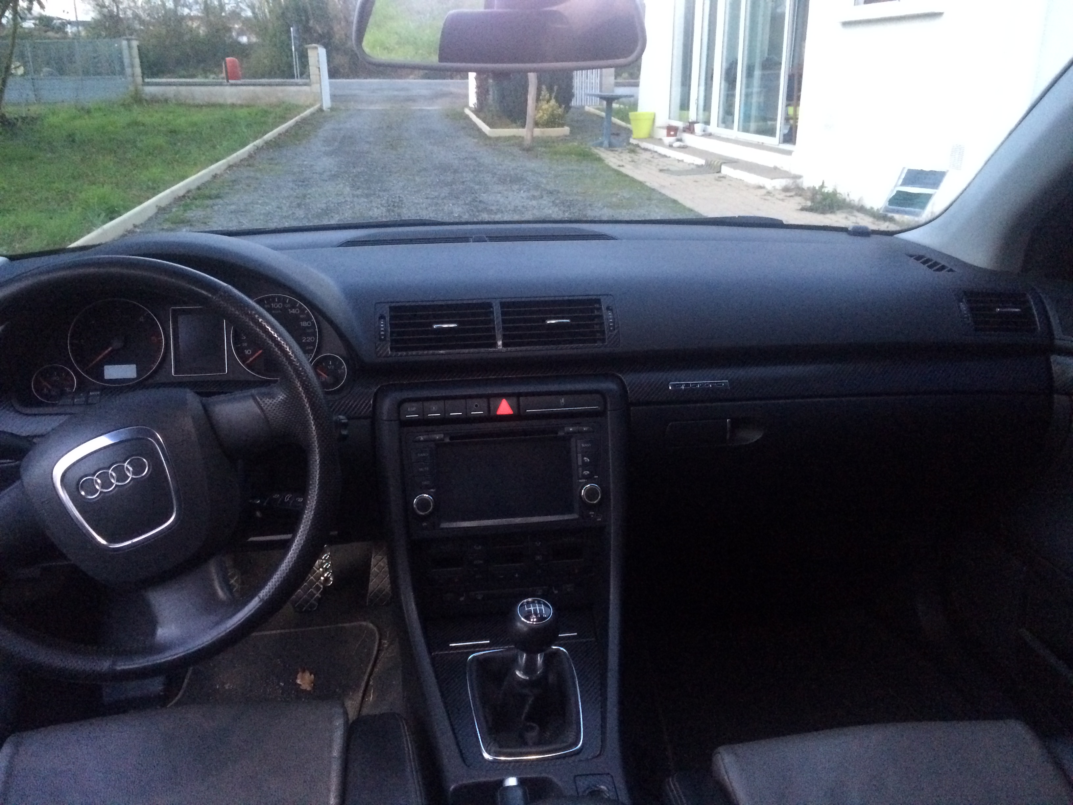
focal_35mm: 29
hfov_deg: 61.7
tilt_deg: -20.3
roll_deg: -0.1
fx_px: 899
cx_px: 536
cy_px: 402
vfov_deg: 48.2
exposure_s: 1/25
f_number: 2.2
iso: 320
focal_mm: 4.15
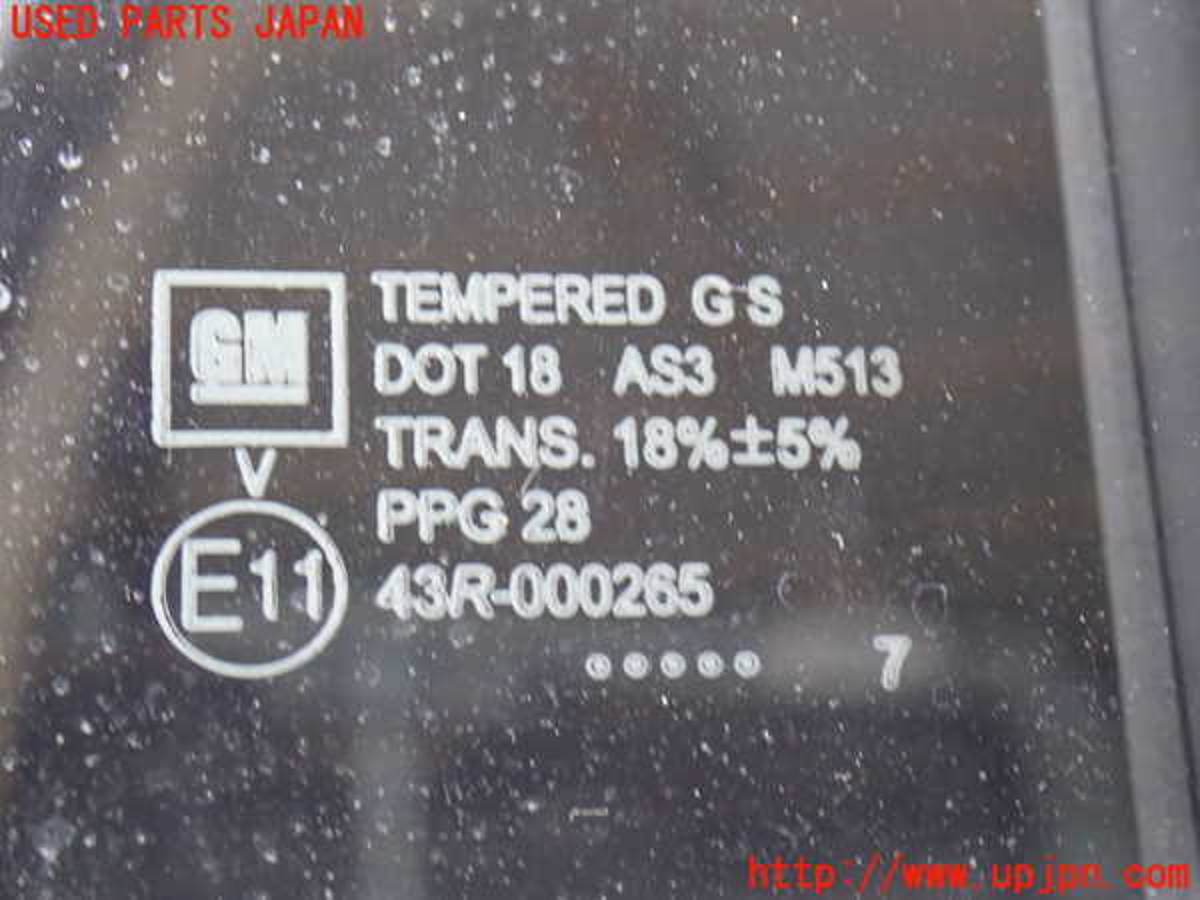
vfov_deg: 15.7
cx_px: 600
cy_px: 450
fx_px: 3259
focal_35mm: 94
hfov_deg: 20.9
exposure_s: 1/100
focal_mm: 16.79
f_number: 4.7
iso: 640
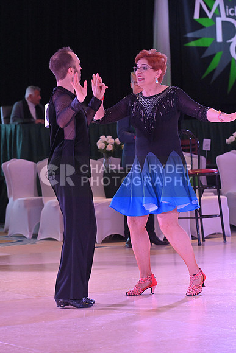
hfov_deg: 9.5
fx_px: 1425
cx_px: 118
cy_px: 176
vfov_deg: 14.2
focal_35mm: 145
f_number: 6.3
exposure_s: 1/400
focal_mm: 145
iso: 5000
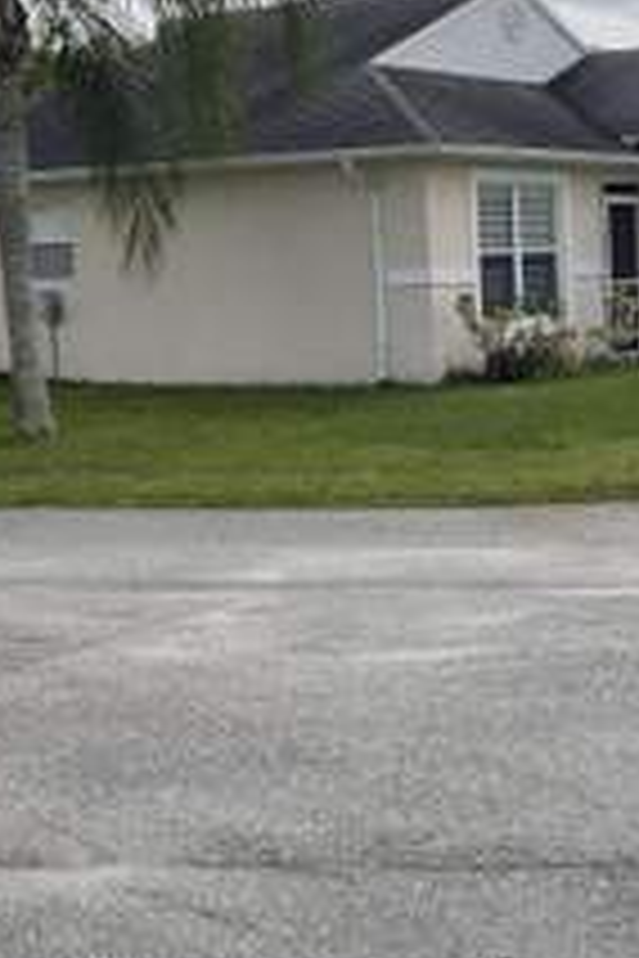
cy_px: 466
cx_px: 585
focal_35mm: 68
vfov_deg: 29.7
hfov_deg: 19.6
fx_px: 1810
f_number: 1.8
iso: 16
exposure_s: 1/2667
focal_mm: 3
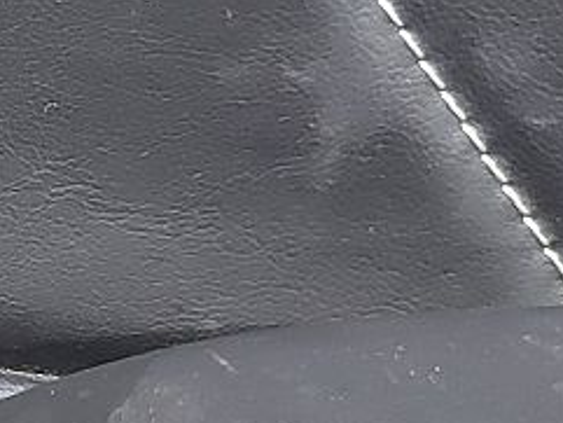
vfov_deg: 10.8
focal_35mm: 138
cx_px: -627
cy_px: 234
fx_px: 2246
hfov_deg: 12.3
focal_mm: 5.23
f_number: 1.8
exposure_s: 1/25
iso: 320
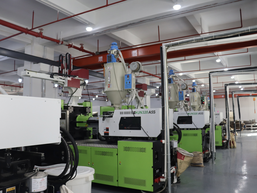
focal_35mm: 26
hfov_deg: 67.3
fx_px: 193
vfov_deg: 53.1
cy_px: 96
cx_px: 128
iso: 125
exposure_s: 1/60
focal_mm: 4.25
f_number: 1.8
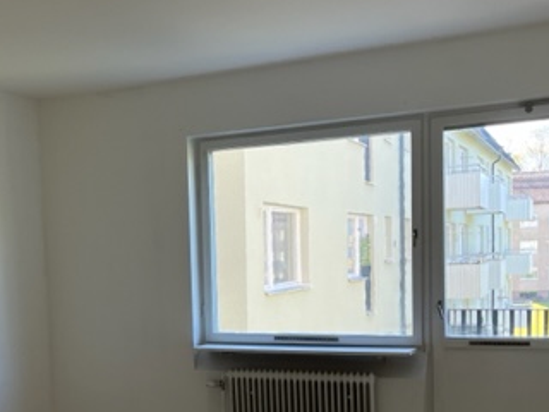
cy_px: 318
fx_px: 825
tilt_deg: -5.3
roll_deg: +2.5
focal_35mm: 52
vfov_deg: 27.6
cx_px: 151
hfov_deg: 36.1
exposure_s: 1/146
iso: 64
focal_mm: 5.1
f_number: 1.6
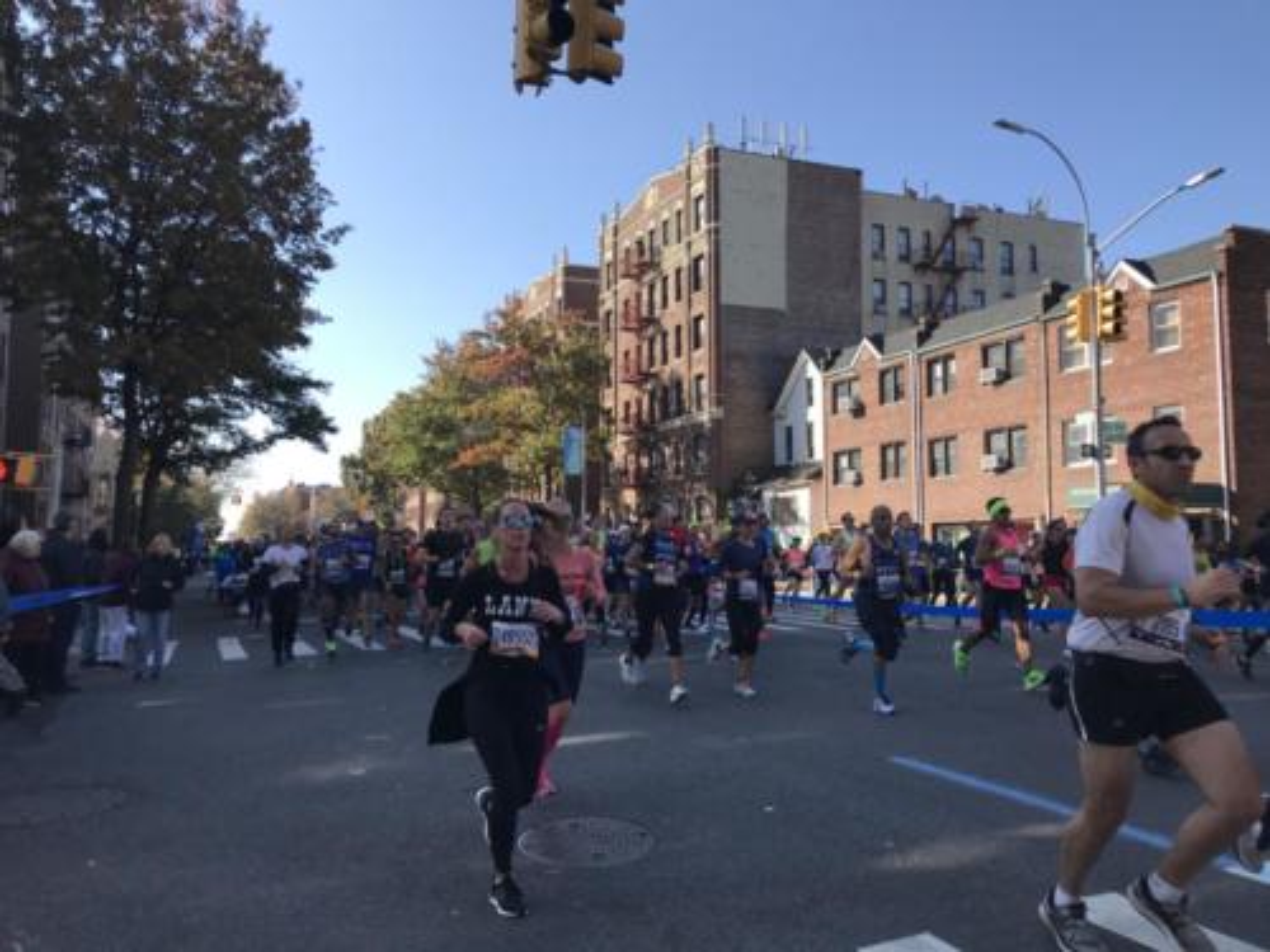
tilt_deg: +5.2
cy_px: 476
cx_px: 635
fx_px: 1027
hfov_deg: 63.4
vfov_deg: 49.7
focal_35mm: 28
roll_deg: +0.3
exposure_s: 1/1294
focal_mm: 3.99
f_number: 1.8
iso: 20
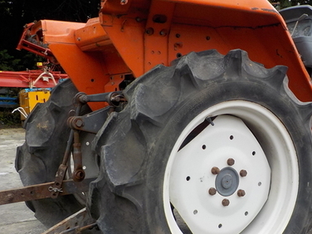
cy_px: 115
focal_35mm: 51
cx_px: 250
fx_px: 460
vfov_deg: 28.6
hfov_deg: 36.2
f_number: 3.3
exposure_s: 1/320
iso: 125
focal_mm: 4.1
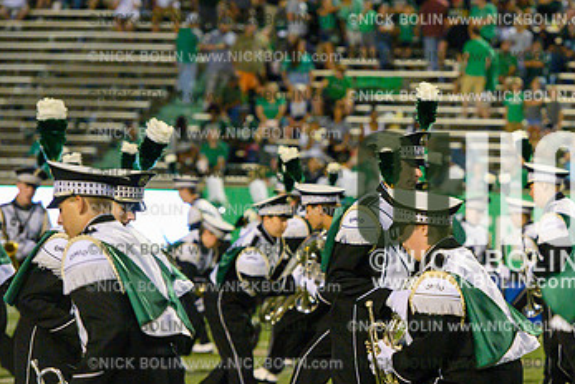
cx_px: 474
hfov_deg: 7.9
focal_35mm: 259
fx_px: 4140
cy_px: 211
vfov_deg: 5.3
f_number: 4
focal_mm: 155
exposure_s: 1/1600
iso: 10000
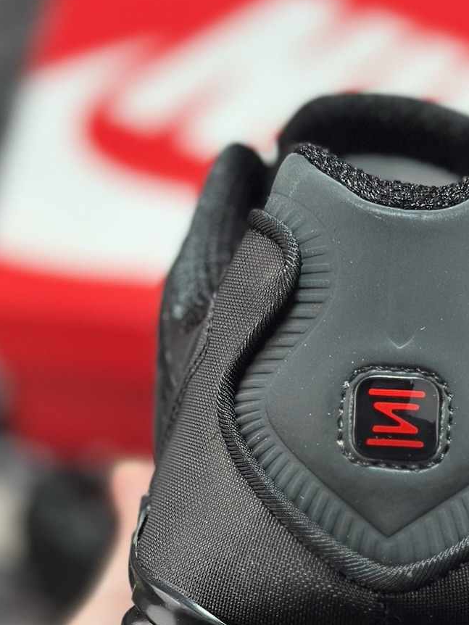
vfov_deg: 17.1
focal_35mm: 114
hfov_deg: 12.9
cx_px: 415
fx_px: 2058
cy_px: 546
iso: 80
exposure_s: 1/339
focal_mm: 6.86
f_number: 1.78
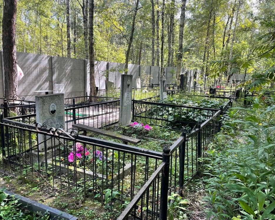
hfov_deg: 62.2
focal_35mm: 28
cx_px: 137
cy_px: 109
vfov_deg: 51.5
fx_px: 228
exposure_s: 1/157
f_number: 1.6
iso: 32
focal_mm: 4.2
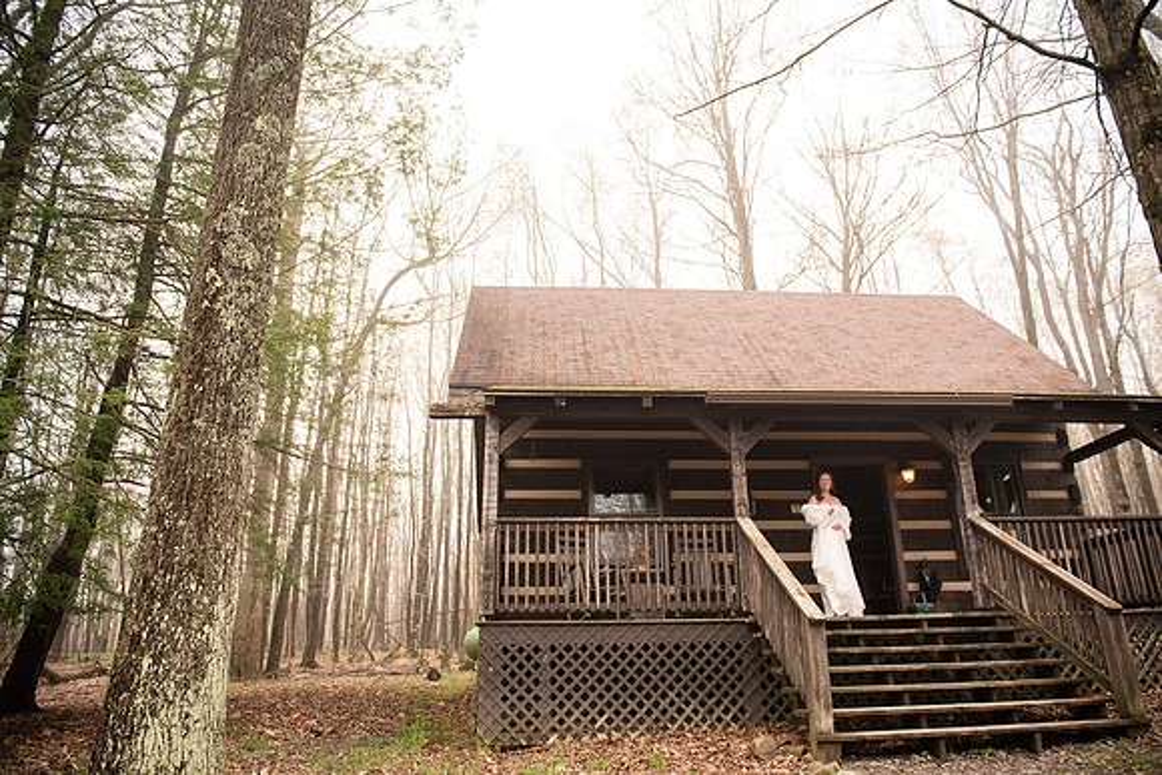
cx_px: 581
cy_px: 388
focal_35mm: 24
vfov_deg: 53.2
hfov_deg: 73.7
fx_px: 775
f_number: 3.5
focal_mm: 24
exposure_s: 1/640
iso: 400
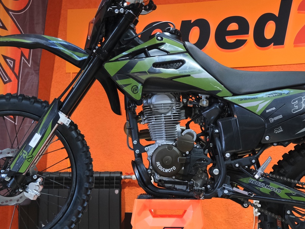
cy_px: 104
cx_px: 173
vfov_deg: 18.9
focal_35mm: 78
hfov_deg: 25.0
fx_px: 687
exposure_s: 1/100
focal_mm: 27.5
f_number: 4
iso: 1600
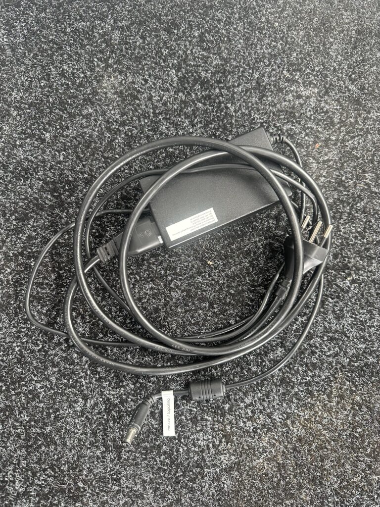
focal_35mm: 24
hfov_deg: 56.8
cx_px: 190
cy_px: 254
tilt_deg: -80.3
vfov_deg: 71.6
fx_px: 351
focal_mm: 6.86
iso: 250
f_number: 1.78
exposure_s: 1/104
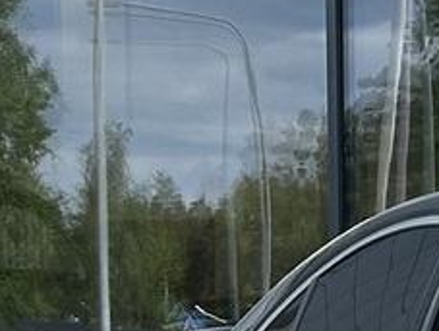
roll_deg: +1.1
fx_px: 3861
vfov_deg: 4.9
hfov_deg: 6.2
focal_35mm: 304
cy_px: 496
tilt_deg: -0.2
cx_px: 1081
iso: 64
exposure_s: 1/990
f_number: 1.78
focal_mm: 6.86
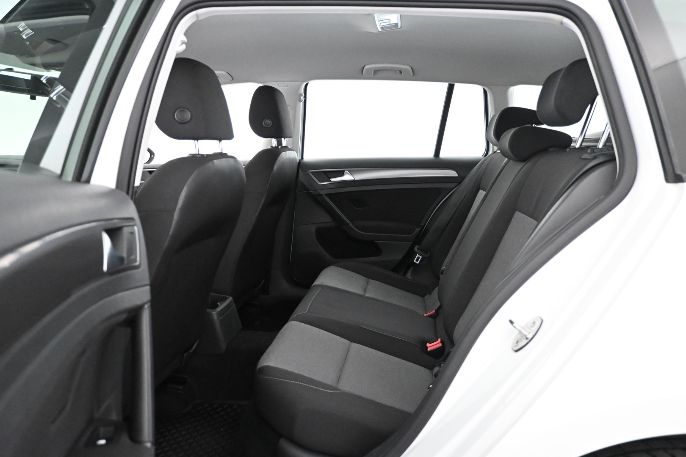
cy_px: 228
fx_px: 514
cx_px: 343
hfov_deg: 67.4
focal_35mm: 27
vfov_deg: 47.9
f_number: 3.5
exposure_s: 1/60
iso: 5600
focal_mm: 18
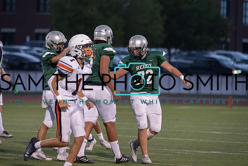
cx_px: 124
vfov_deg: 4.4
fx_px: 2170
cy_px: 83
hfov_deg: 6.5
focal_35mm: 315
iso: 10000
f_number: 5.6
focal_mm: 315
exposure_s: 1/1000
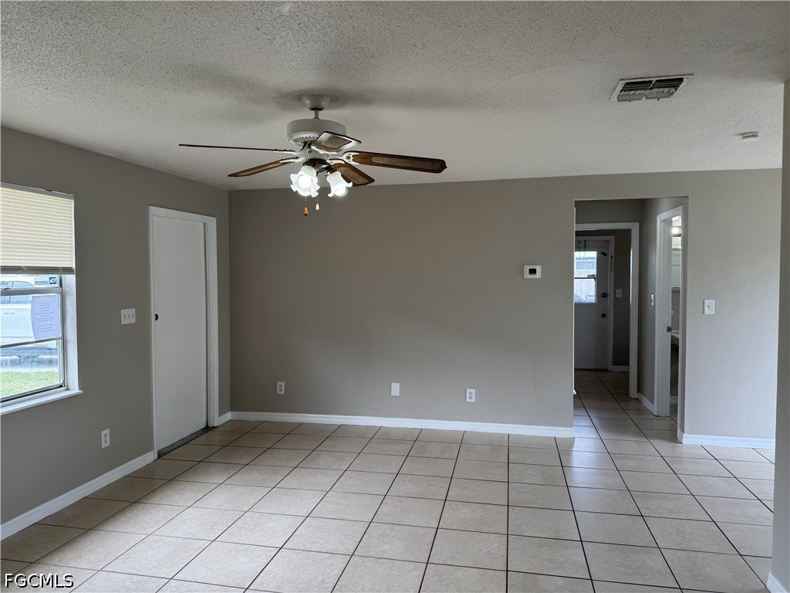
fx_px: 548
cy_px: 296
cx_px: 395
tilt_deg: -1.8
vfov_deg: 56.8
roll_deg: +0.3
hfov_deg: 71.6
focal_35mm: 24
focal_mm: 6.76
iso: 80
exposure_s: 1/266
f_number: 1.78
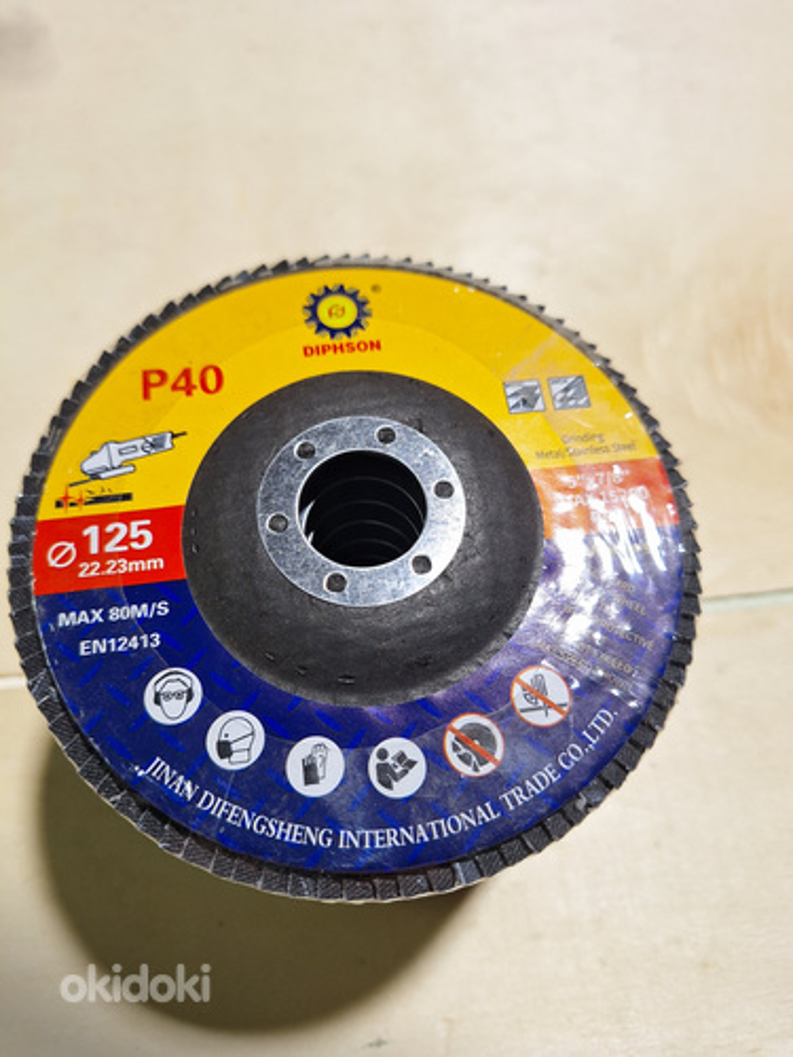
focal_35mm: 23
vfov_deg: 73.9
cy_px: 528
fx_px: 703
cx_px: 396
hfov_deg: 58.9
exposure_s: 1/100
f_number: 1.8
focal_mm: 5.54
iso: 64
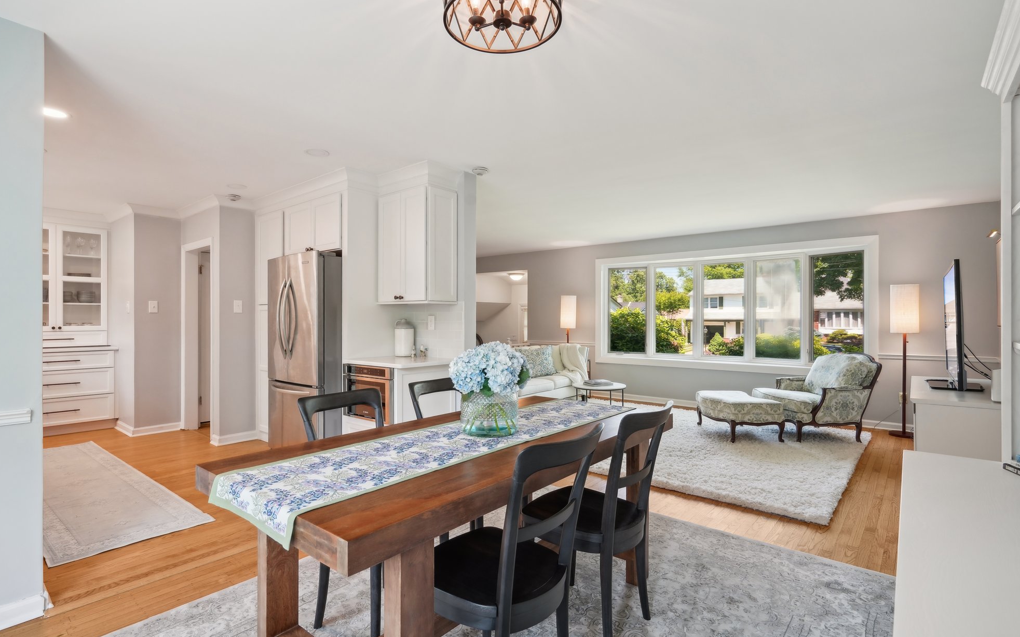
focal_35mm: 17
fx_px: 473
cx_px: 499
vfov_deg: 68.0
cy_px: 312
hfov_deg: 94.3
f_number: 8
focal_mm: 16
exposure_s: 1/6
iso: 400
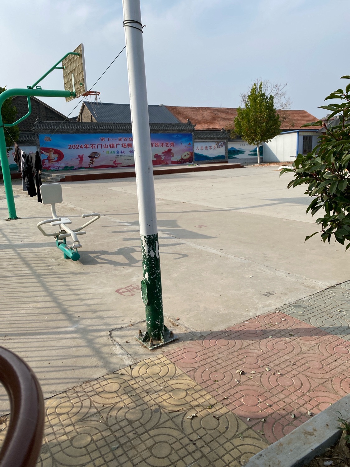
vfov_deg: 67.3
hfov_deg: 53.1
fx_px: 351
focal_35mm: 26
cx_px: 175
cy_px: 234
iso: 32
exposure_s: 1/2817
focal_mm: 4.25
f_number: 1.8
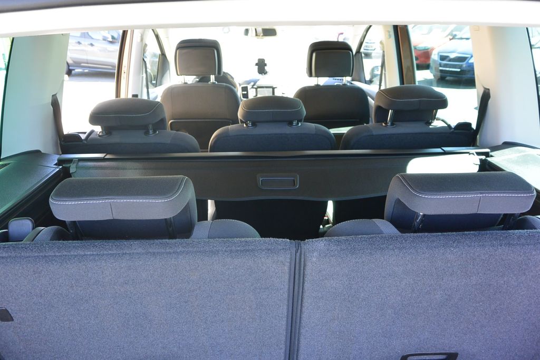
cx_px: 270
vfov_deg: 47.9
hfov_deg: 67.4
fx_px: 405
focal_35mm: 27
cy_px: 180
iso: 200
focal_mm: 10
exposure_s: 1/50
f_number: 3.5
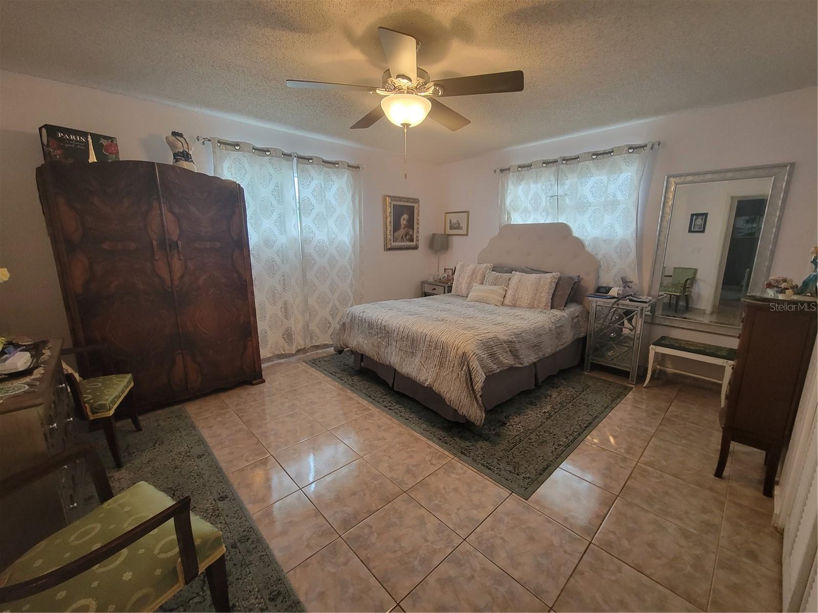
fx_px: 307
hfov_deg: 106.2
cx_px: 409
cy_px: 306
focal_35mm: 13
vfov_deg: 89.9
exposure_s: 1/60
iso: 320
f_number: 2.2
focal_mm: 2.2
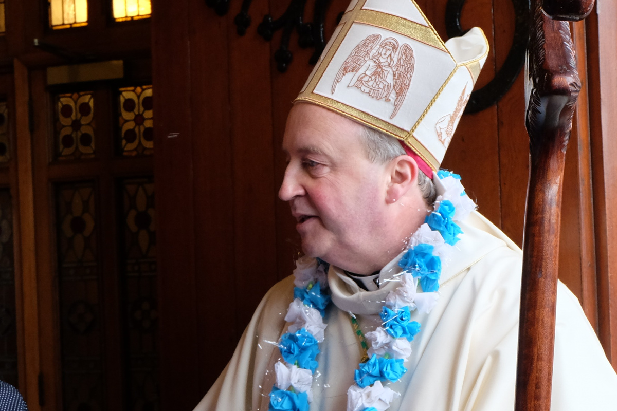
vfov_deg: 19.4
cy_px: 260
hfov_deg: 28.7
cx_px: 392
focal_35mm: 70
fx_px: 1200
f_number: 5
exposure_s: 1/100
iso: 1250
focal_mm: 23.2
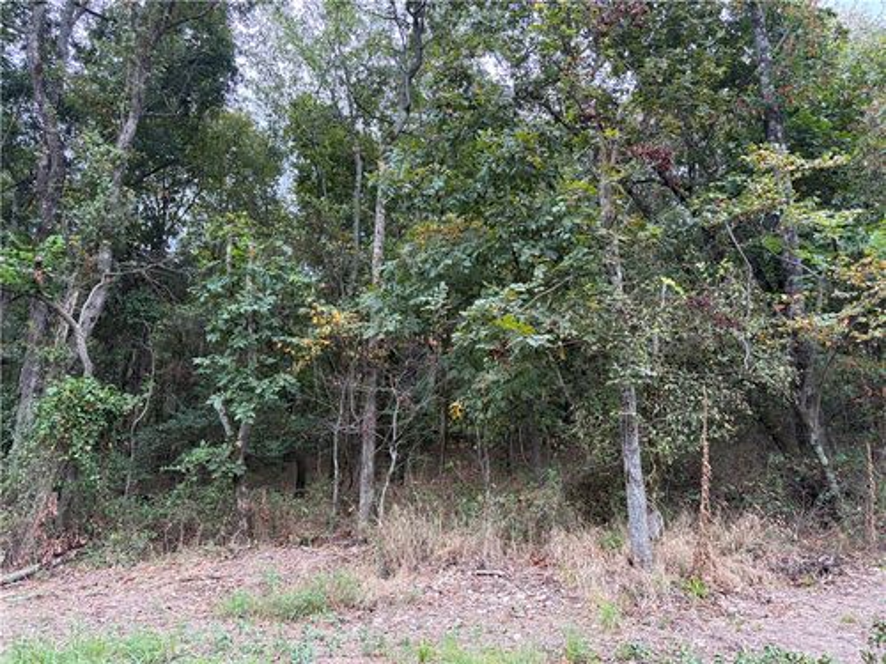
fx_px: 665
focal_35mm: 26
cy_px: 332
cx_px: 443
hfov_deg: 67.3
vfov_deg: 53.1
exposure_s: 1/189
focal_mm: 5.96
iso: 50
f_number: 1.6
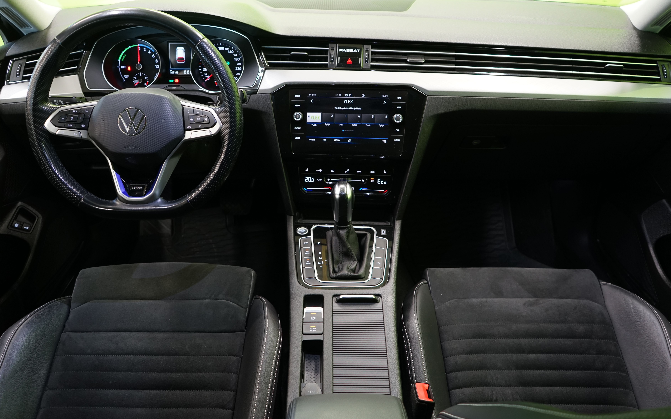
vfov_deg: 43.1
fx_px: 530
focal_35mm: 29
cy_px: 205
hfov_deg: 64.6
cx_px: 331
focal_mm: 28
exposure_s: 1/10
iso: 800
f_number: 4.5
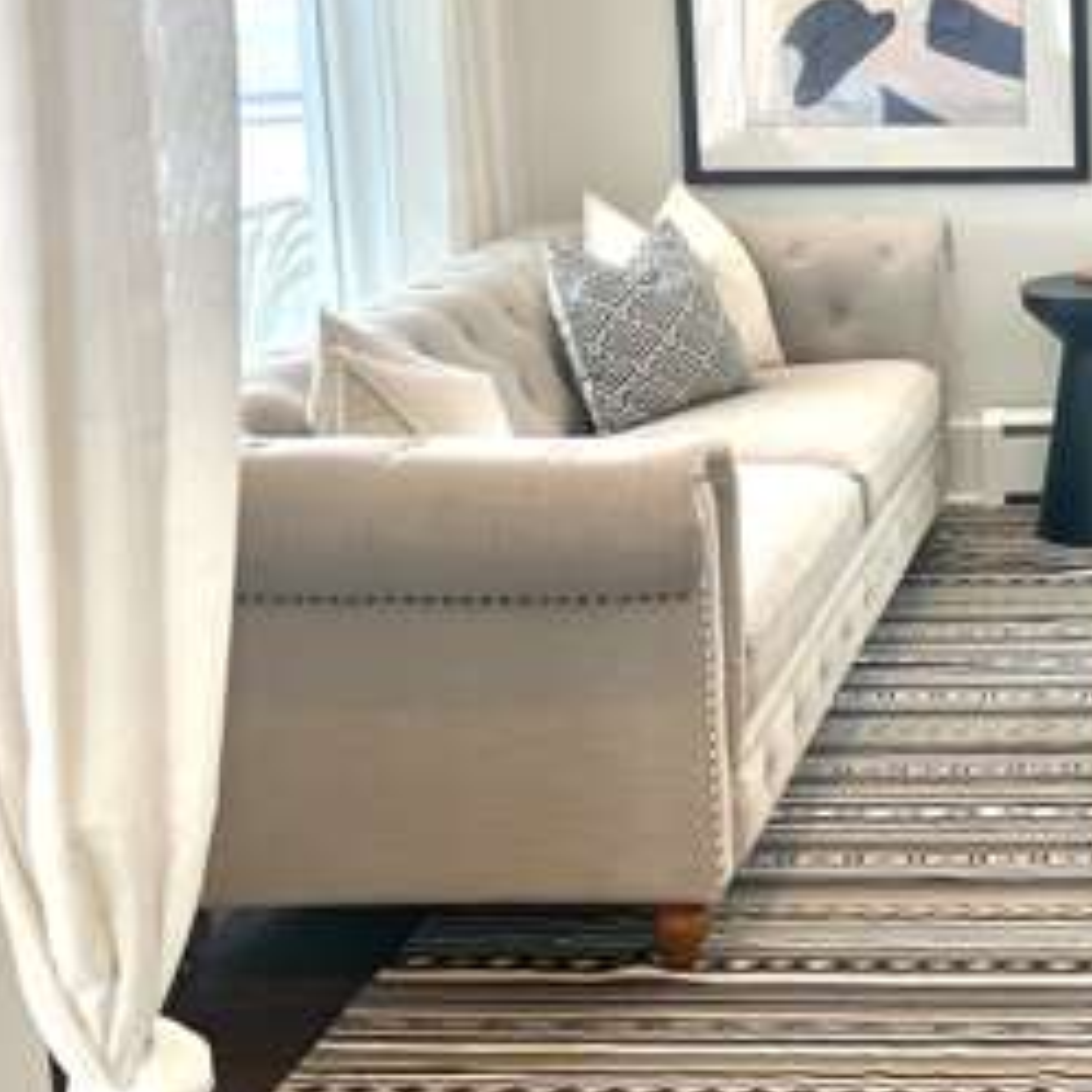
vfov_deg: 26.8
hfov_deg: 24.7
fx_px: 2248
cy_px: 237
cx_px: 1309
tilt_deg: -8.6
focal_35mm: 63
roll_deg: +0.3
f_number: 1.5
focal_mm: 5.7
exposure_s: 1/162
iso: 50
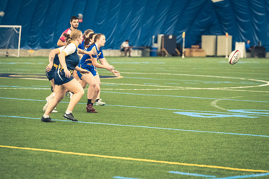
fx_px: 1396
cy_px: 90
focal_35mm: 187
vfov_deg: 7.3
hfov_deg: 11.0
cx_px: 134
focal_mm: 125
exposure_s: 1/500
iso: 12800
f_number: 2.8
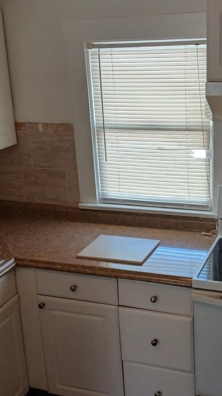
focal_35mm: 48
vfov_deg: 42.9
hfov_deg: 24.8
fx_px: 503
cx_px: 148
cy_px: 205
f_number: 1.8
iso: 80
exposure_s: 1/60
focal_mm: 3.98
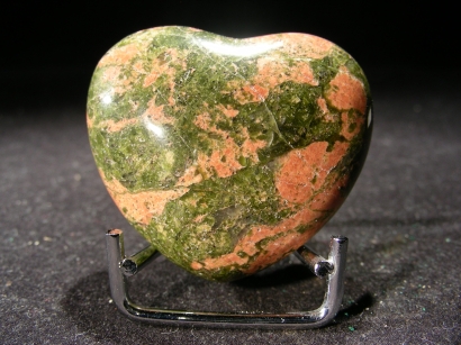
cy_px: 172
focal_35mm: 38
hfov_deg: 49.0
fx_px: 506
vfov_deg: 37.7
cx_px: 230
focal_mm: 6.3
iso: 50
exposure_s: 1/12.3
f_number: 3.5
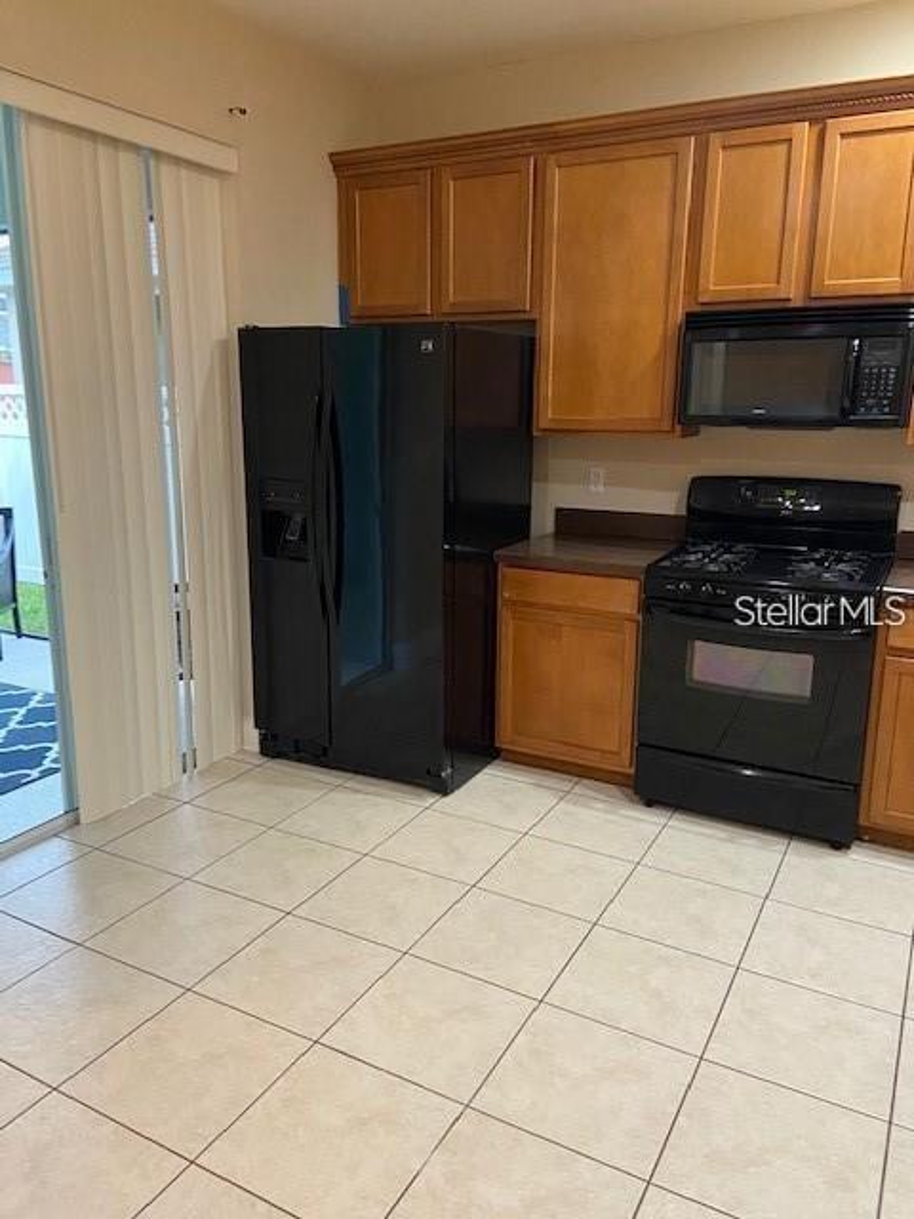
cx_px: 457
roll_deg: +0.2
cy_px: 610
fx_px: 915
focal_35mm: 26
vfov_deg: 67.3
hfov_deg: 53.1
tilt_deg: -11.6
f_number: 1.8
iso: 400
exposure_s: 1/40
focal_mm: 4.25
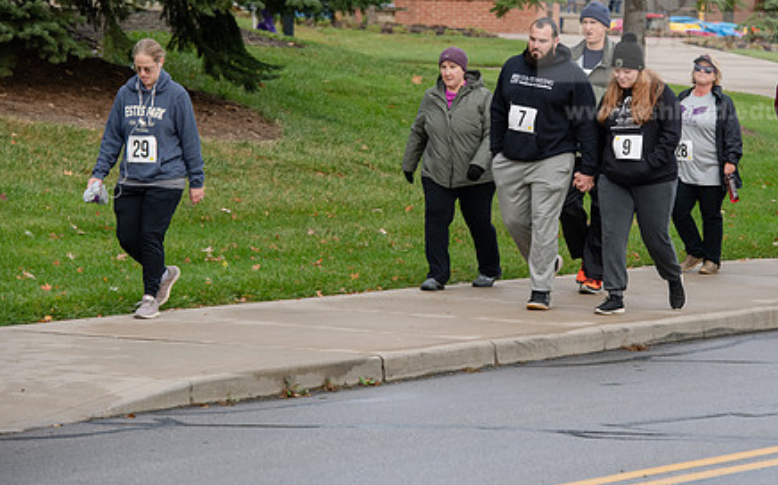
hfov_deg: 9.4
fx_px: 4747
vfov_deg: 5.9
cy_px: 149
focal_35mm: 224
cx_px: 484
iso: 640
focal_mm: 165
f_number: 6.3
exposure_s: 1/400
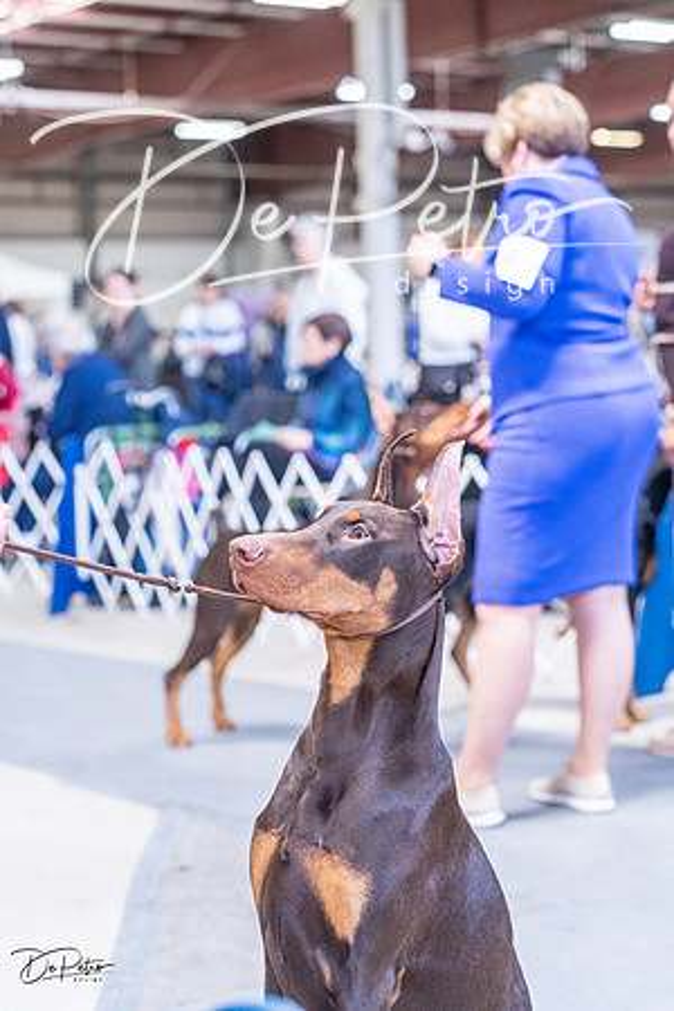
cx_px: 337
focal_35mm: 70
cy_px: 506
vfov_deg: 28.8
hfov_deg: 19.5
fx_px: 1966
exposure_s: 1/320
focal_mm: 70
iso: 6400
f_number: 4
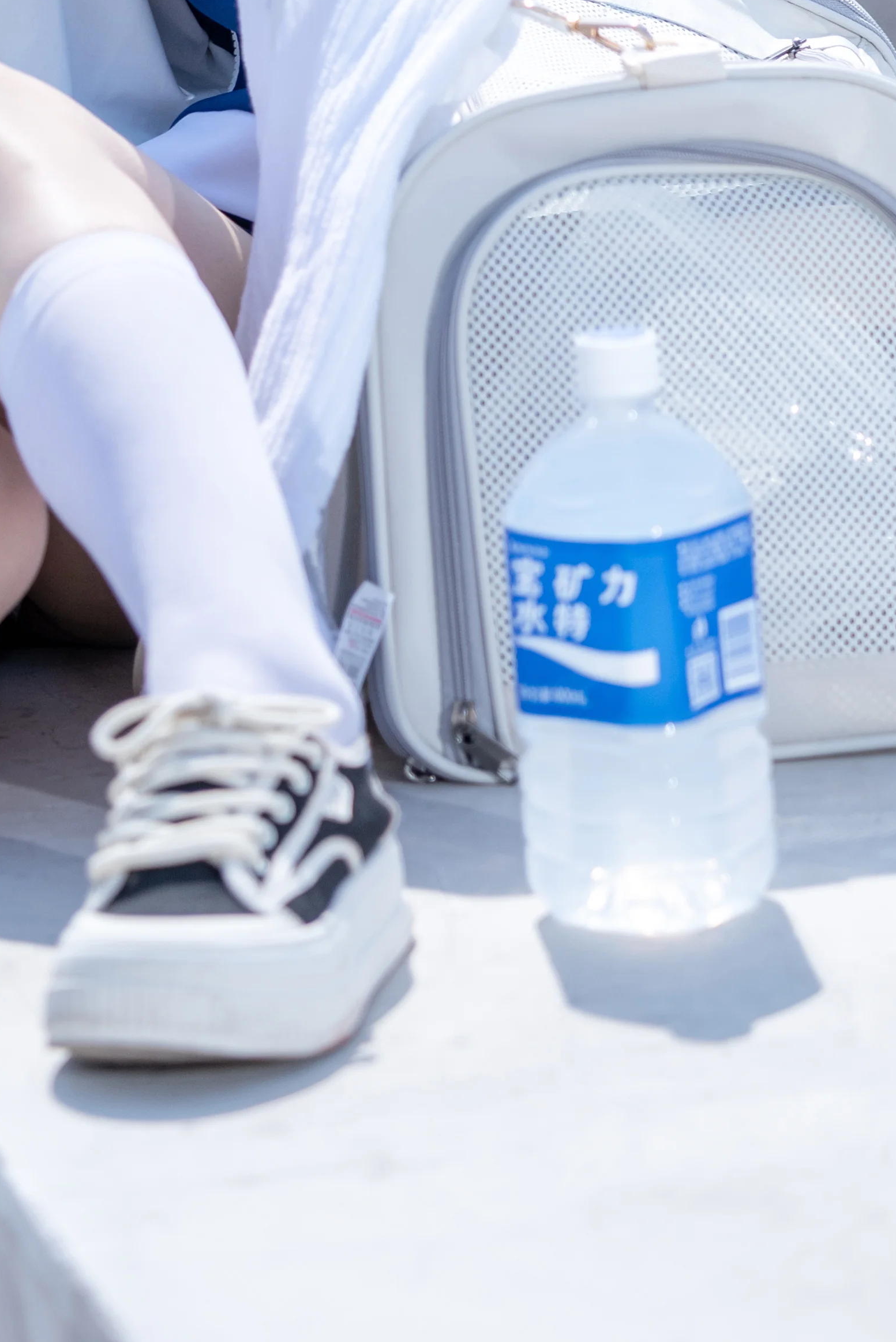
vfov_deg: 10.5
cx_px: -168
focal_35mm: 194
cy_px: -106
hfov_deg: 7.0
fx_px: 7235
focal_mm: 75
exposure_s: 1/4000
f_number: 2.8
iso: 100
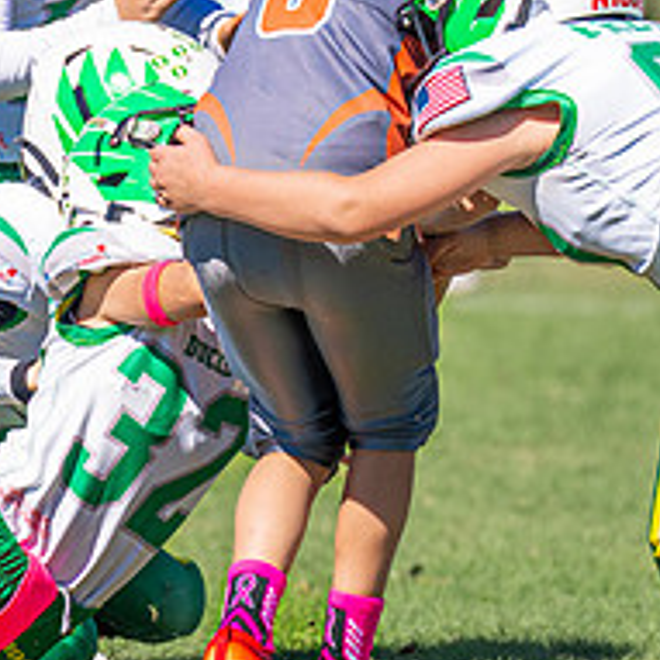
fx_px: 17775
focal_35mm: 824
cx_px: 43
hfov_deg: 2.1
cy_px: 354
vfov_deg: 2.1
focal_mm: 200
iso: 160
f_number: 2.8
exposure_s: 1/3200
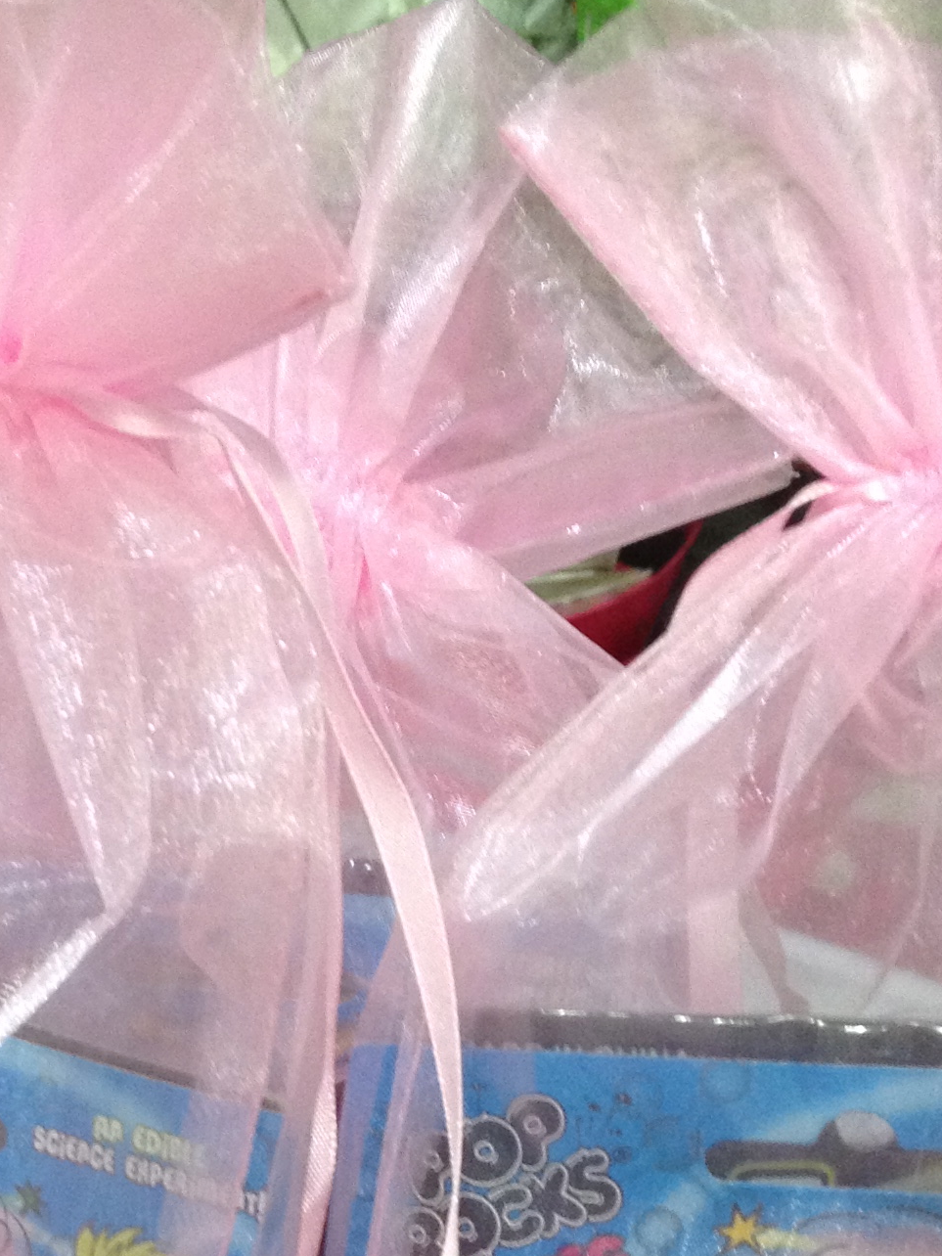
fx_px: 3229
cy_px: 1238
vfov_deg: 21.3
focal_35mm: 89
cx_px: 96
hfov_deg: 16.4
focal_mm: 4.28
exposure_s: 1/20
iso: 160
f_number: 2.4
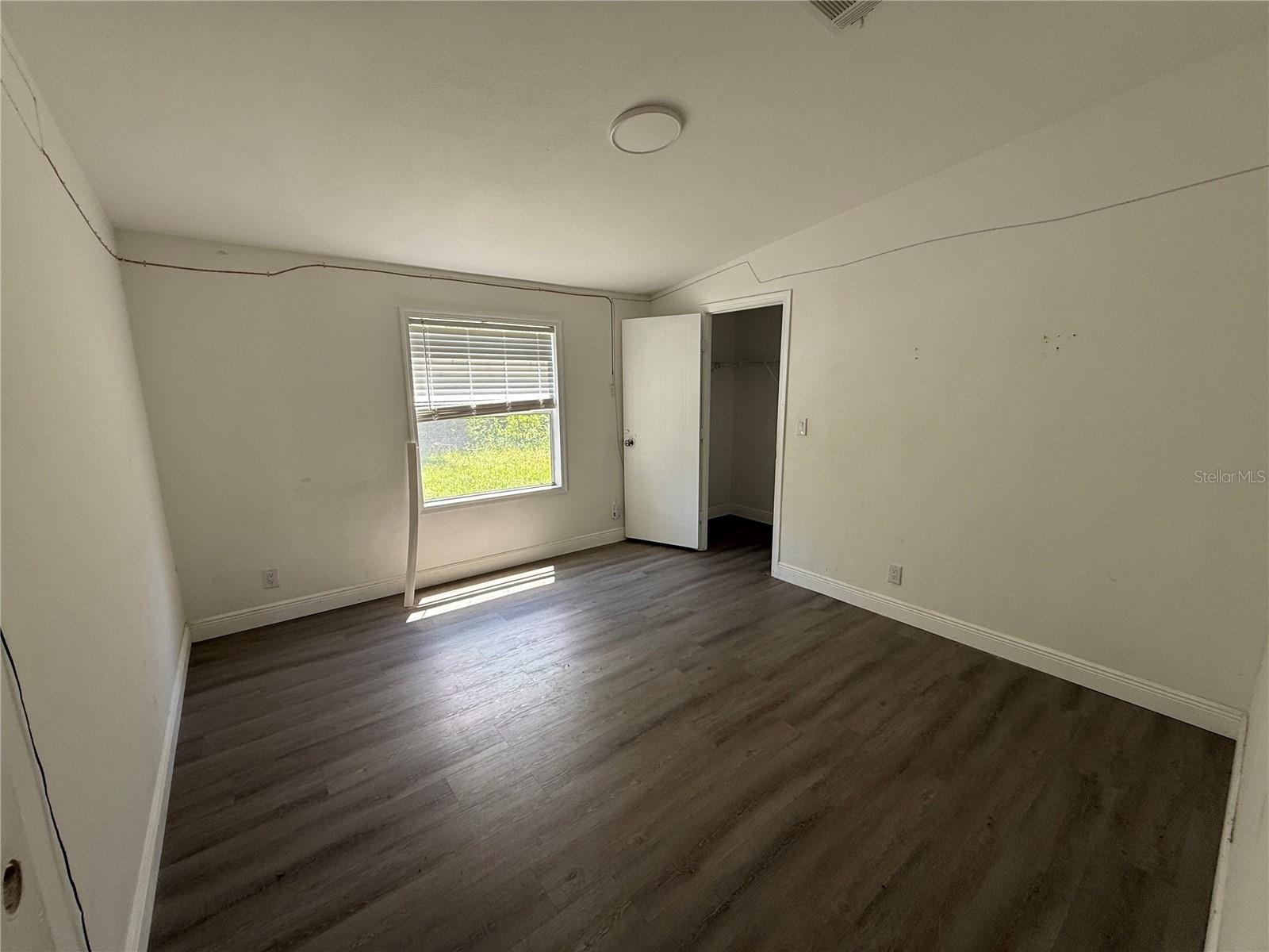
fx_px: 513
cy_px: 476
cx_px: 634
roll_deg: +0.1
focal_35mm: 14
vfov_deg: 85.7
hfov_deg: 102.1
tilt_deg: -11.1
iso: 64
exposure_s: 1/118
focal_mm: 2.22
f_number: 2.2
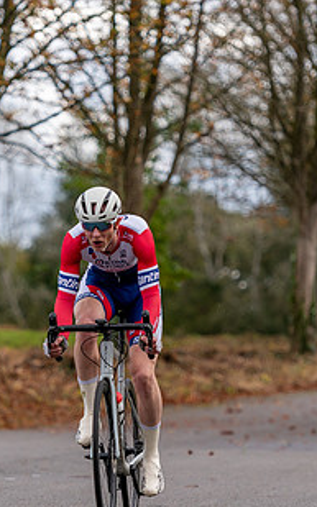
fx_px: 4342
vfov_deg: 6.7
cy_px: 267
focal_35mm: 314
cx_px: 108
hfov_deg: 4.2
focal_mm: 135
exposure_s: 1/2000
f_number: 2.8
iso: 160
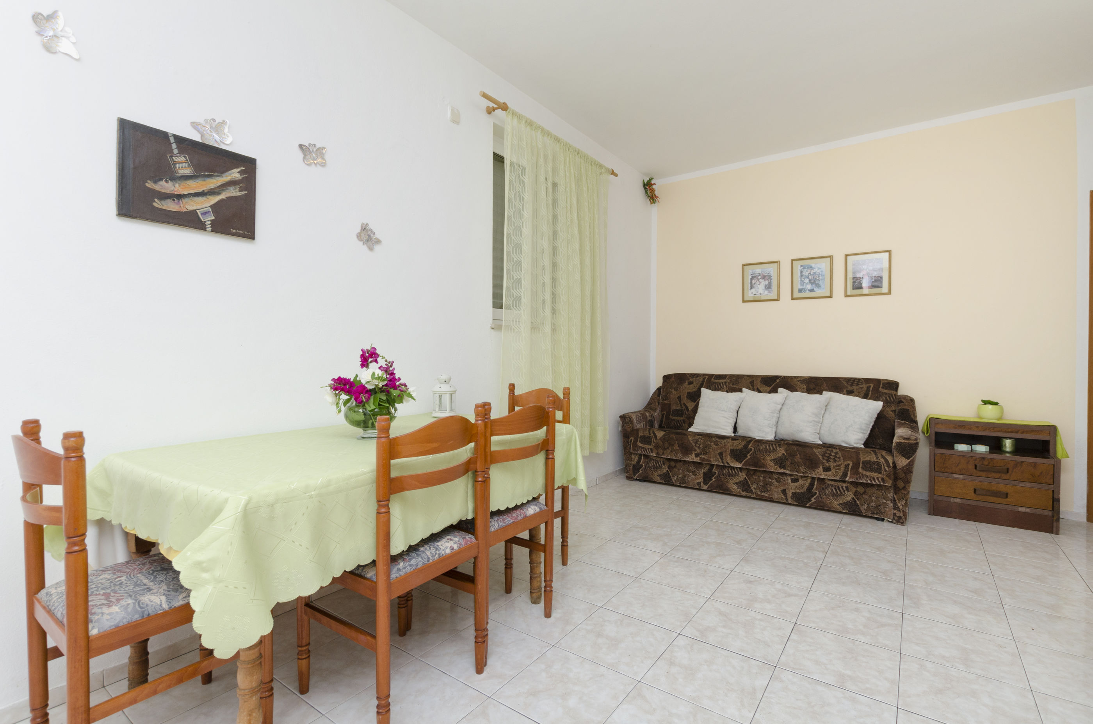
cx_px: 546
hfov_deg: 95.1
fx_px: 500
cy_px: 362
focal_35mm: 16
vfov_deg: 71.8
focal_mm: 11
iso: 125
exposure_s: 1/160
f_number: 8
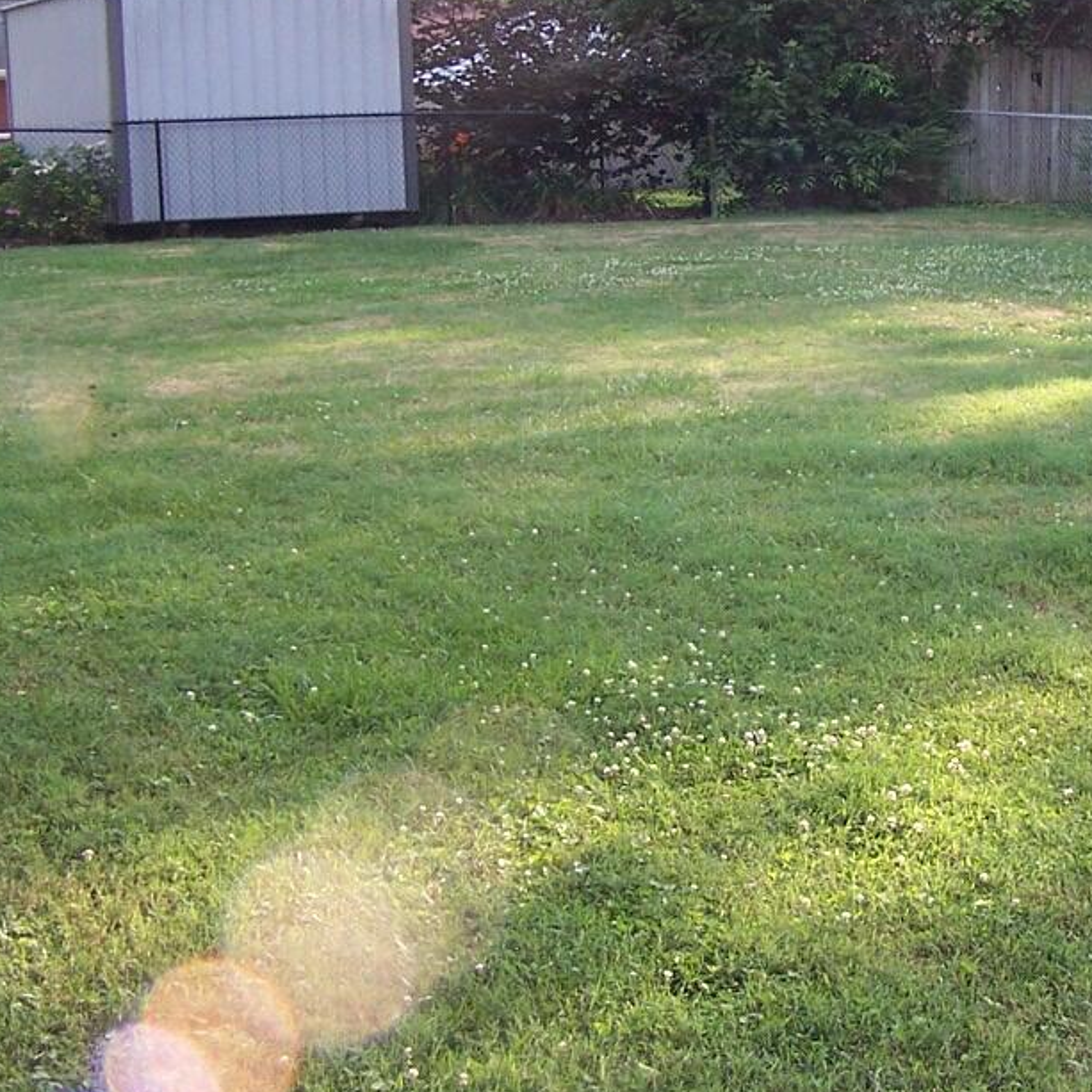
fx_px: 3034
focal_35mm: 85
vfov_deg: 20.4
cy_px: 442
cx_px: 946
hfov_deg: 20.1
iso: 80
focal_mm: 6.3
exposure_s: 1/125
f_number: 2.8
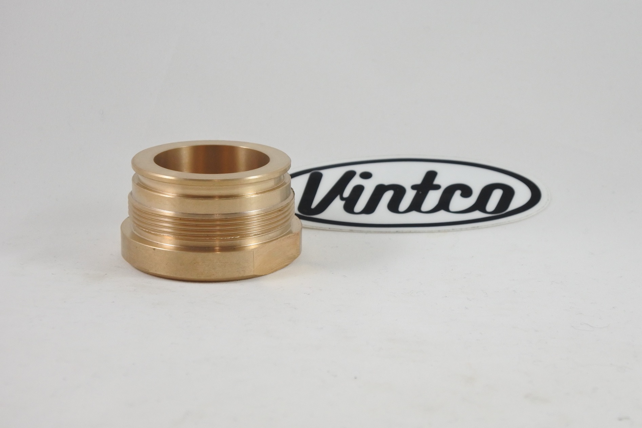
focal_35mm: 62
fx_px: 1105
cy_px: 214
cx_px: 321
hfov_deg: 32.4
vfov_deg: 21.9
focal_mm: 23.1
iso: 500
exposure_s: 1/125
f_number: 5
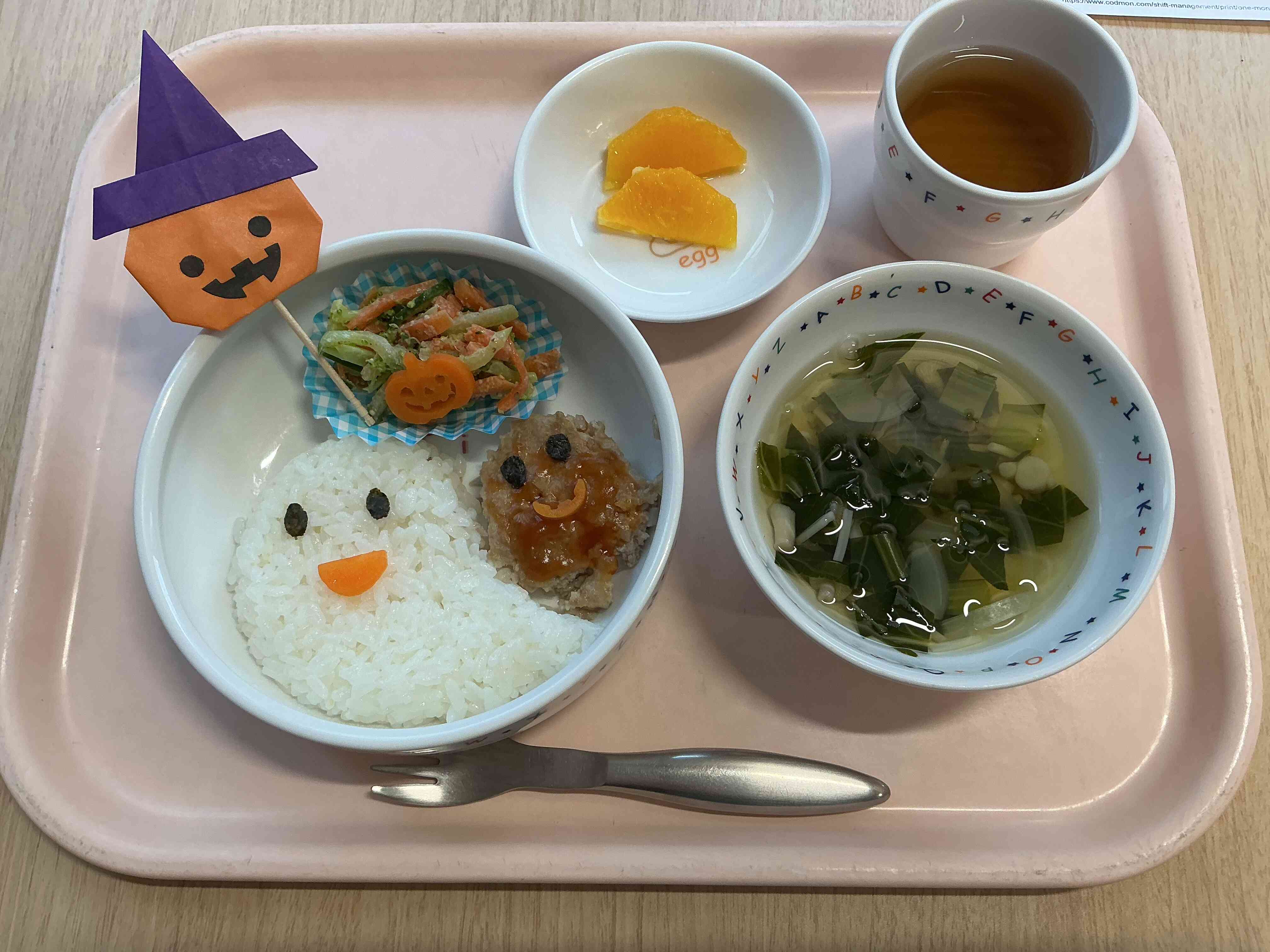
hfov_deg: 61.7
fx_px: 1064
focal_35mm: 29
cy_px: 476
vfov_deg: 48.2
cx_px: 635
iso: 40
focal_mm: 3
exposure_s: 1/60
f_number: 1.8
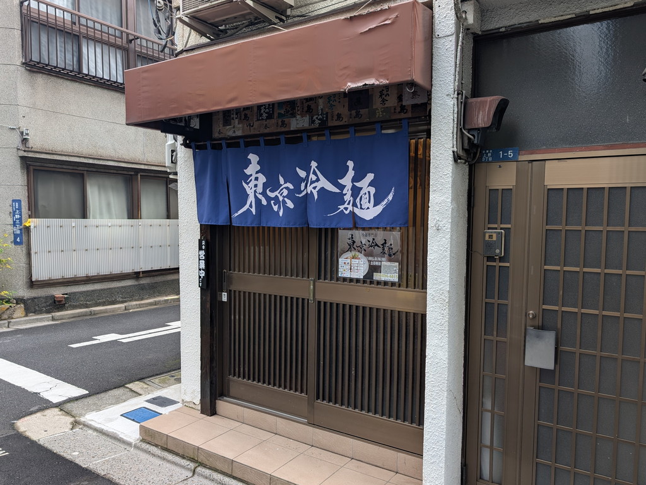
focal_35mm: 24
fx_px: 448
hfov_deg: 71.6
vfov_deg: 56.8
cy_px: 242
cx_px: 323
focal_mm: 6.9
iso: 20
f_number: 1.68
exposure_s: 1/93.5
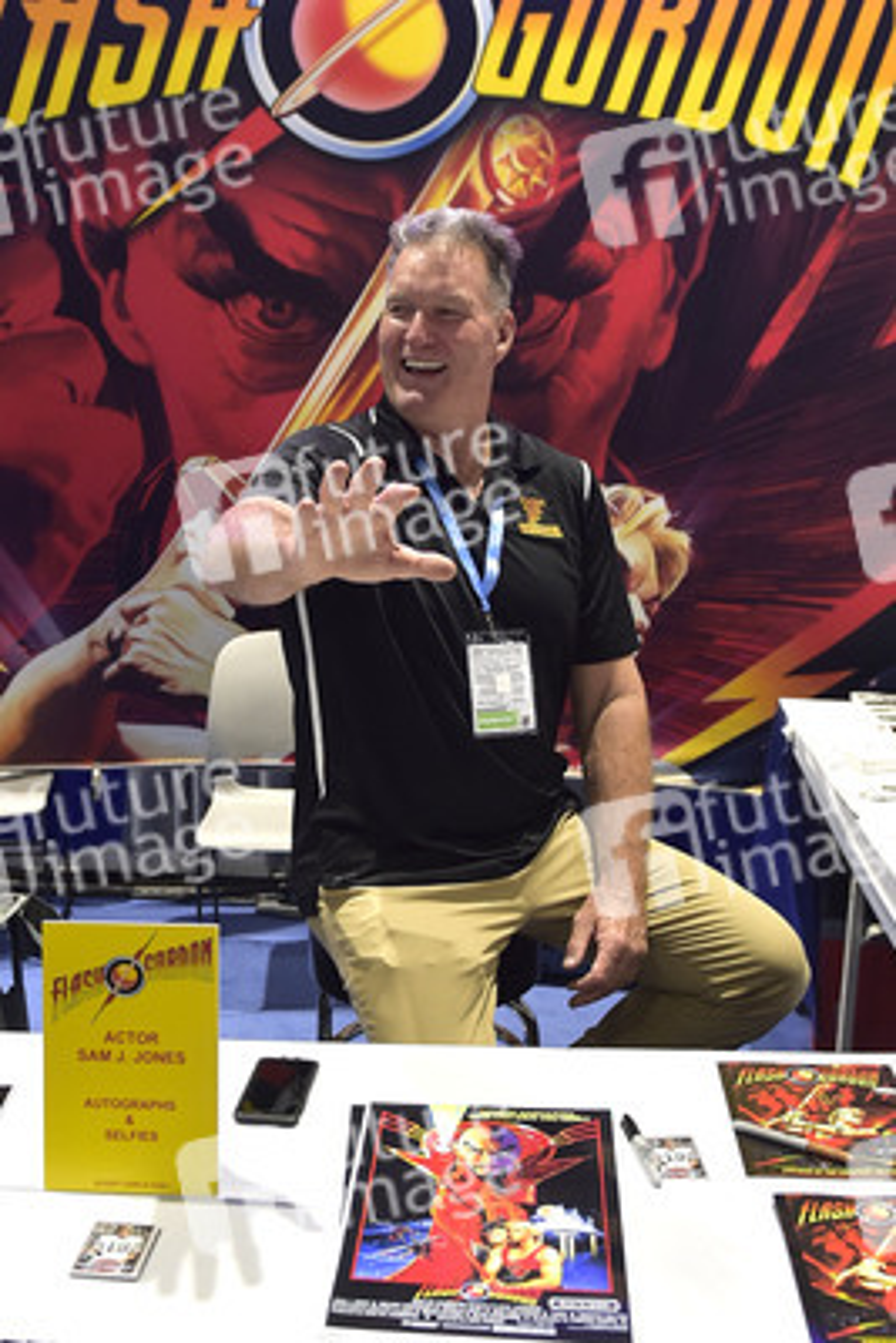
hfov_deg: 53.2
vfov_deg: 73.7
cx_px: 448
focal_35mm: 24
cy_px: 672
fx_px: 895
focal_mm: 24
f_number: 3.2
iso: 1600
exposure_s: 1/250
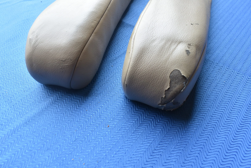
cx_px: 126
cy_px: 84
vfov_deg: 48.0
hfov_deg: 67.3
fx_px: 188
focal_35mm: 27
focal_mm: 18
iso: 250
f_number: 8
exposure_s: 1/60
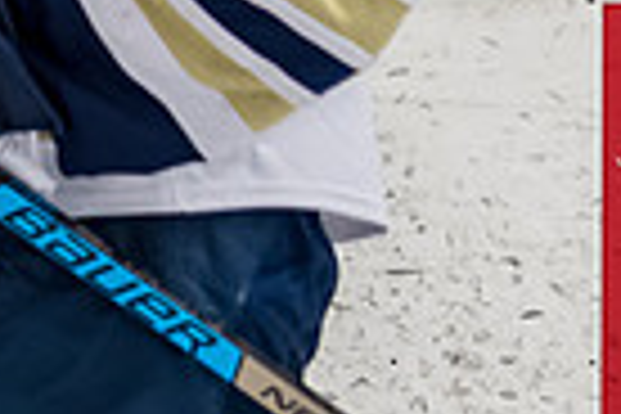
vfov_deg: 4.0
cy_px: -291
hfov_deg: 6.0
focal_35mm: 339
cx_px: -542
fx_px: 5847
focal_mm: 50
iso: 1600
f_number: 4
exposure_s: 1/250
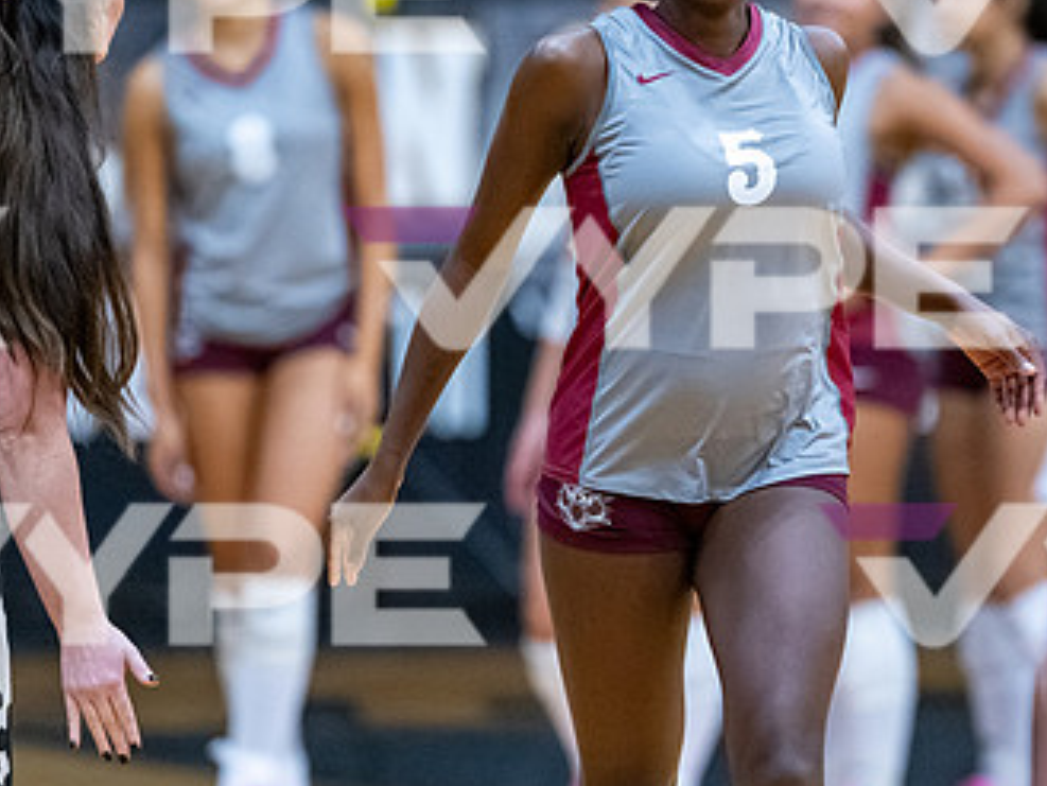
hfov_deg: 4.5
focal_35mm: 436
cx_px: 753
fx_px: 13192
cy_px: 265
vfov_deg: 3.4
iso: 3200
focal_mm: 200
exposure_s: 1/1600
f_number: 2
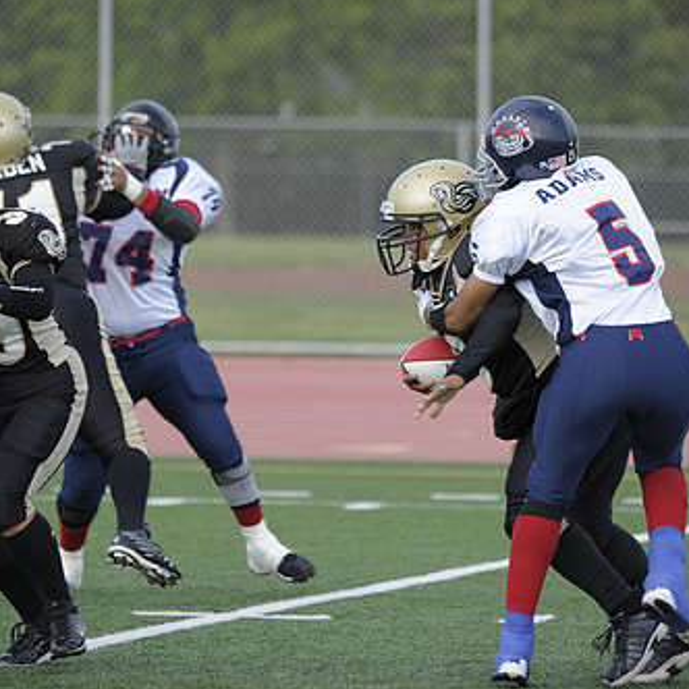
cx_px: 334
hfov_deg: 3.4
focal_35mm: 520
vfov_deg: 3.4
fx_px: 11710
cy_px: 326
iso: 800
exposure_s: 1/1000
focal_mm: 350
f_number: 6
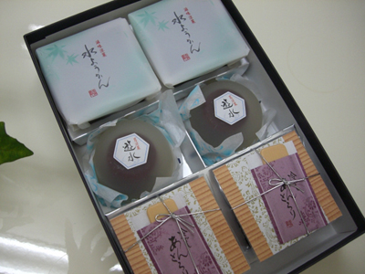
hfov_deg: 49.0
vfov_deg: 37.7
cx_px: 182
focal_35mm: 38
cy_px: 137
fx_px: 401
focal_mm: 6.2
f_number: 2.7
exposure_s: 1/60
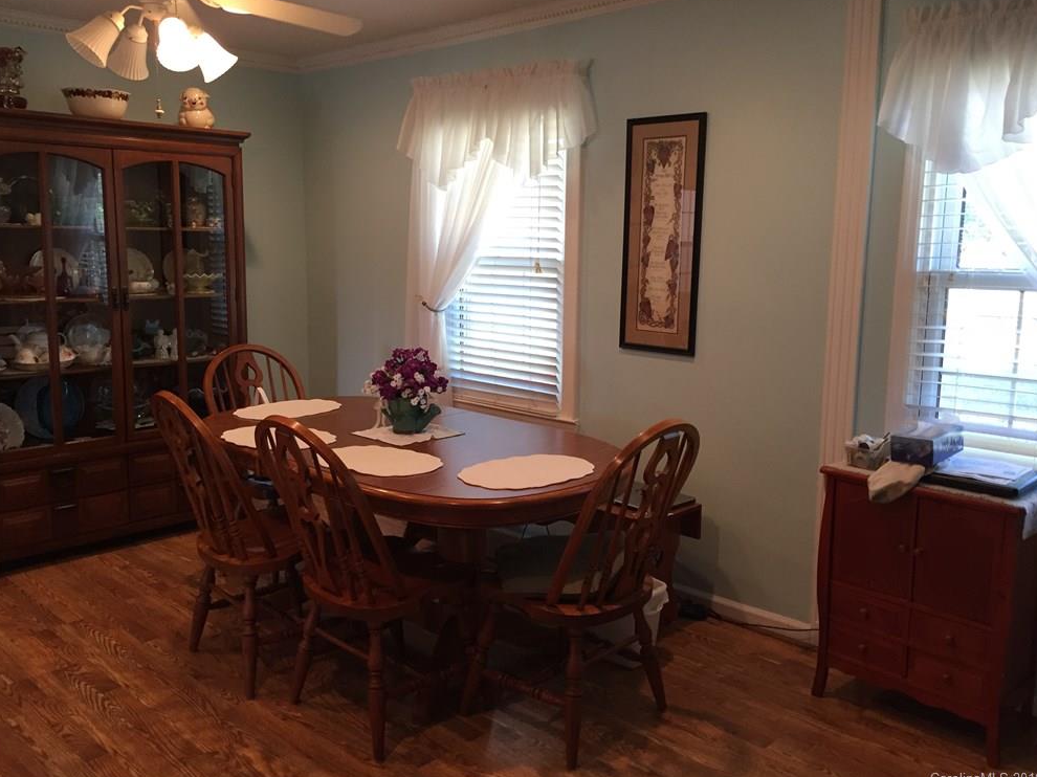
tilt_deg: -11.8
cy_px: 386
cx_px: 514
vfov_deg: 46.8
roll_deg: -0.8
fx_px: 898
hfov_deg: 60.0
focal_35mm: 30
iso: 50
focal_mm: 4.15
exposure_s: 1/30
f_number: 2.2
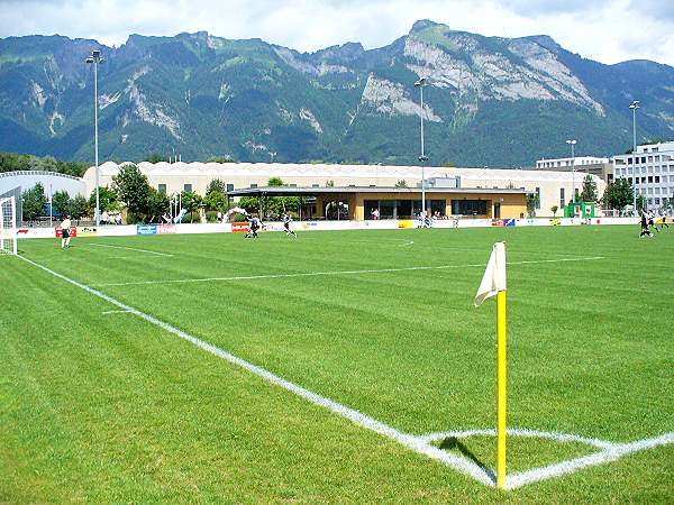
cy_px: 252
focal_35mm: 37
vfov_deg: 38.7
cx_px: 337
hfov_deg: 50.1
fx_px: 720
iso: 400
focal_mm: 6.1
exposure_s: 1/1000
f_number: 5.6
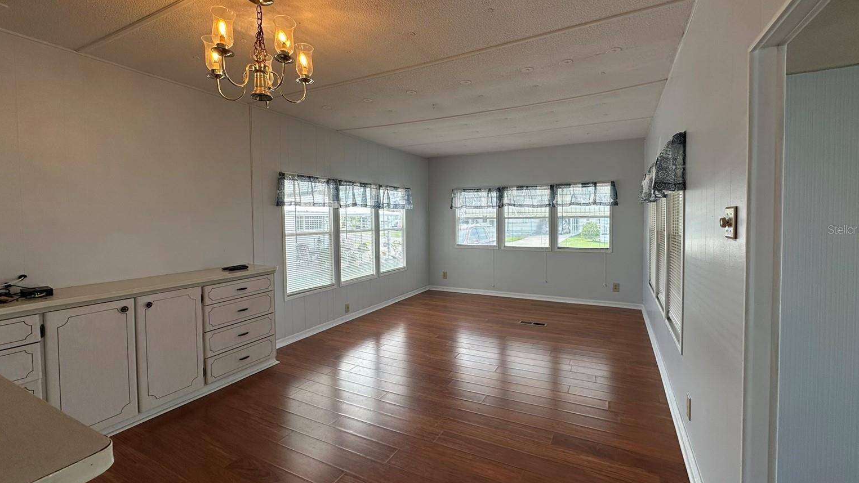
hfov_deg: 99.4
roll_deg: +0.2
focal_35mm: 16
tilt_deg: -1.0
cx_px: 430
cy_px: 229
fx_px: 364
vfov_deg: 67.0
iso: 40
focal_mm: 2.22
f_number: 2.2
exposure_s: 1/150
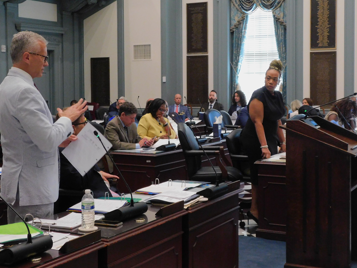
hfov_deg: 32.7
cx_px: 161
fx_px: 608
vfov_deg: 24.8
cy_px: 111
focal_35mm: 59
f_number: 3.7
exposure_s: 1/30
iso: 400
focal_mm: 8
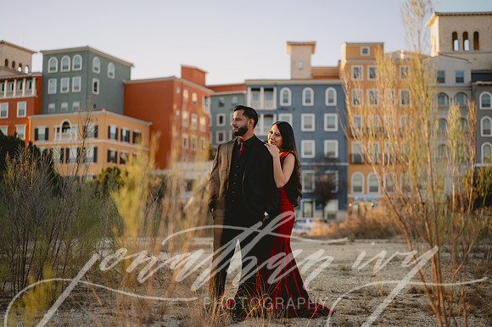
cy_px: 164
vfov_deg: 27.0
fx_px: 683
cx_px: 246
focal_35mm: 50
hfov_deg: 39.6
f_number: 1.8
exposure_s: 1/1000
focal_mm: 50
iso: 50
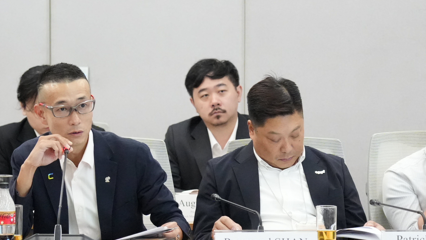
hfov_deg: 8.4
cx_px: 102
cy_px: 156
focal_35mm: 256
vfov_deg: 4.7
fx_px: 2892
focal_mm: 117
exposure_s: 1/320
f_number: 4
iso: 12800
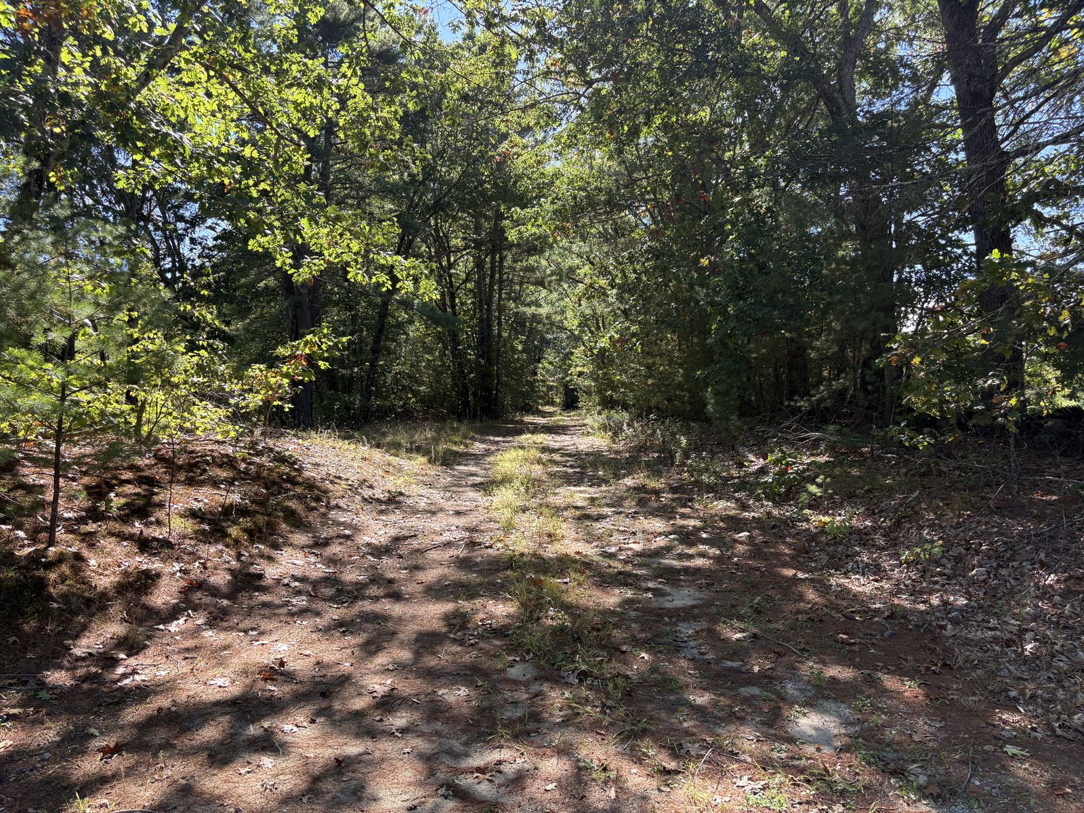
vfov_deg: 53.1
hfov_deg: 67.3
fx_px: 814
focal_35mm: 26
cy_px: 406
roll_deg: +0.9
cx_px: 542
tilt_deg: -1.4
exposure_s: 1/453
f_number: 1.6
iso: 50
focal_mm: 5.96
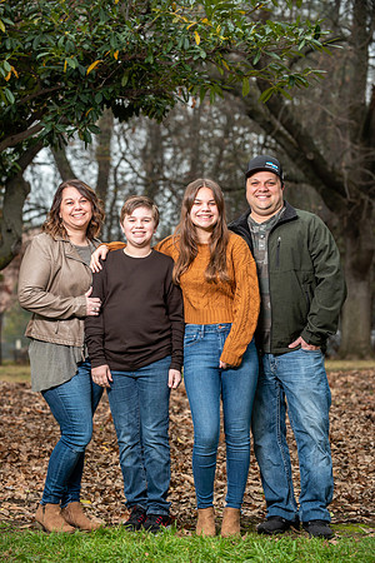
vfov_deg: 20.0
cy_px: 282
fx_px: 1594
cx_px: 188
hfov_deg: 13.4
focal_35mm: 102
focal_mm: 102
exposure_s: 1/125
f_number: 4
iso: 200
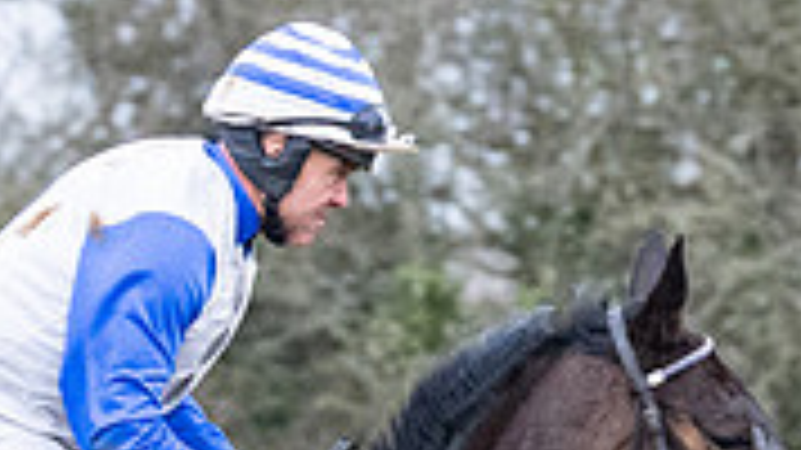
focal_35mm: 772
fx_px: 16392
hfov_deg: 2.8
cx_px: -131
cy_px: 1366
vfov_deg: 1.6
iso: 1600
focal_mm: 95
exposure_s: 1/1000
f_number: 4
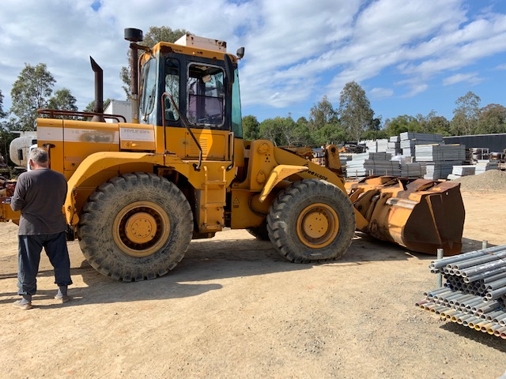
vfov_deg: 53.1
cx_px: 253
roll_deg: +0.5
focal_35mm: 26
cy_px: 190
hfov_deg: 67.3
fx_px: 380
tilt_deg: -4.9
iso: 25
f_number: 1.8
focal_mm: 4.25
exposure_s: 1/1490
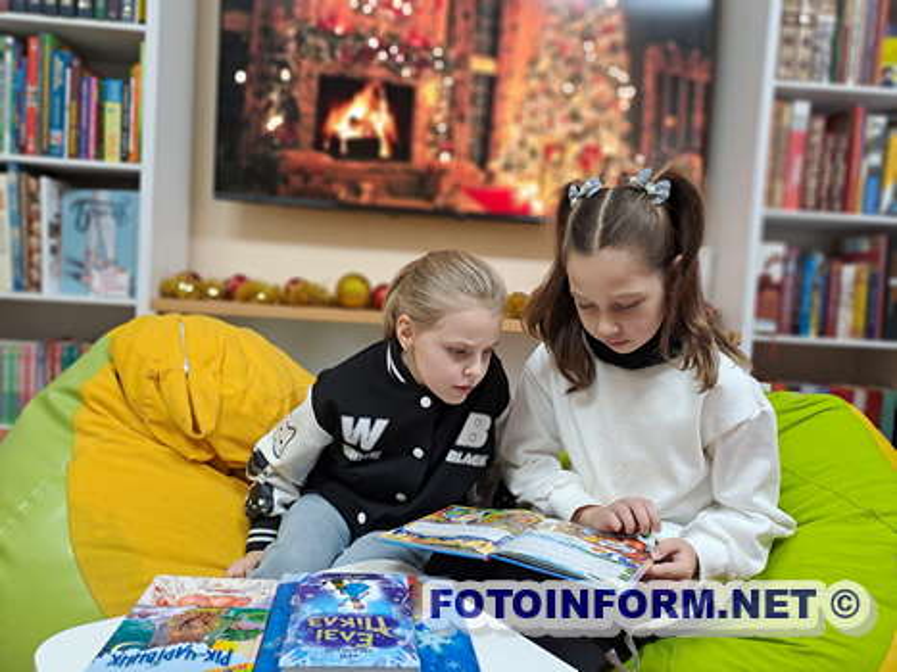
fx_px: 648
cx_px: 448
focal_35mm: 25
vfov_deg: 54.9
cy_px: 336
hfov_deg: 69.4
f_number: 1.8
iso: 200
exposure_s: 1/50
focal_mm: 4.65
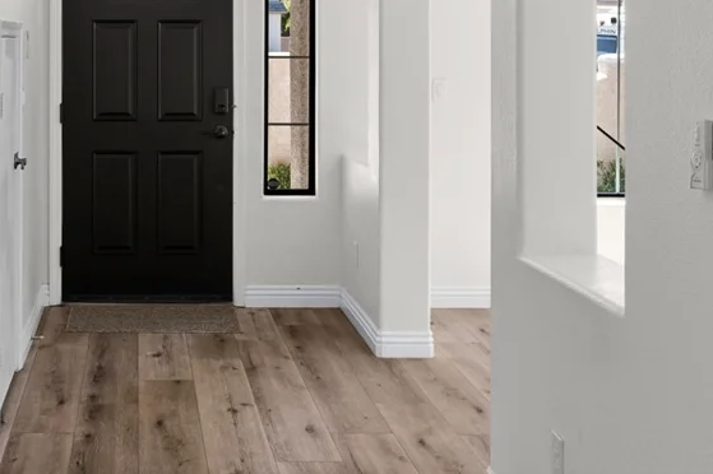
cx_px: 152
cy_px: 42
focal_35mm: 55
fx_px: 1089
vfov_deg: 23.9
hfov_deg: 35.2
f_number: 8
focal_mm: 20
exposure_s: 1/25
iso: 400
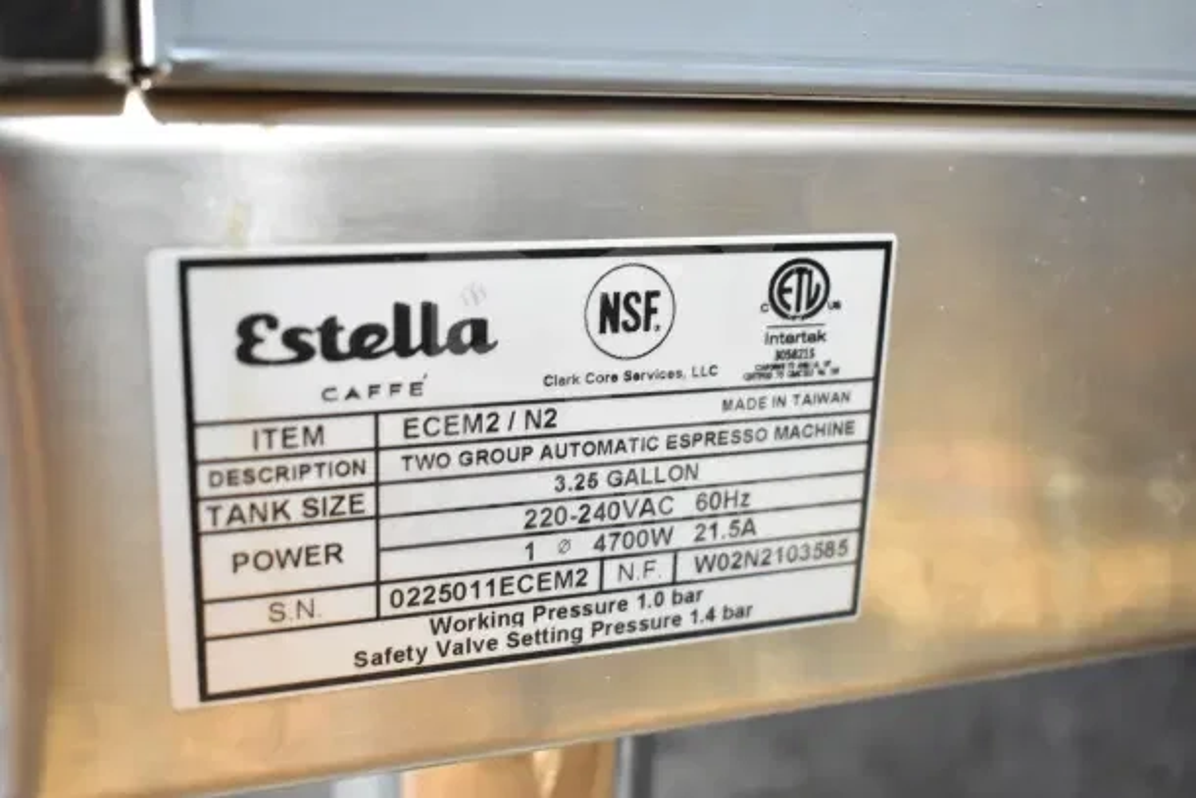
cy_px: 399
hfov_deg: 46.4
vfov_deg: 31.9
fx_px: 1396
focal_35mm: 42
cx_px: 598
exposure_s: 1/50
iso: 2200
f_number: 4.2
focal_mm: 28
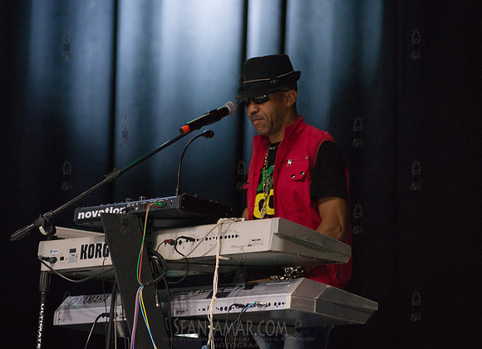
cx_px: 199
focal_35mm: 212
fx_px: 2910
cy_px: 183
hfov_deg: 9.5
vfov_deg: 6.9
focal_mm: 185
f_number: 2.8
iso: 4000
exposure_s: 1/320
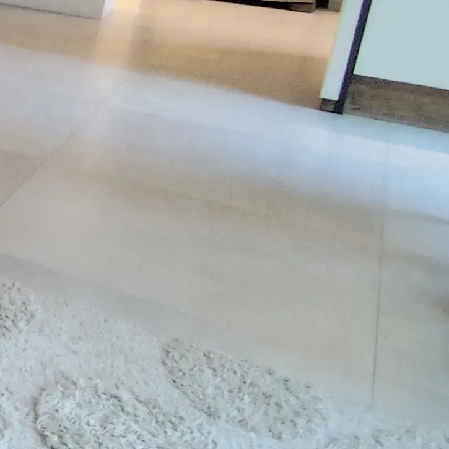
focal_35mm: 64
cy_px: 33
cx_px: -512
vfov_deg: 25.9
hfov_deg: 17.1
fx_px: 939
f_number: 2.2
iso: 400
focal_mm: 1.65
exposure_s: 1/60
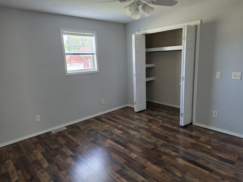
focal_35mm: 23
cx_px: 122
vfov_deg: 58.9
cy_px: 91
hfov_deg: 73.9
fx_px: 161
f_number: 1.7
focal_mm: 6.25
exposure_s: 1/120
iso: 320
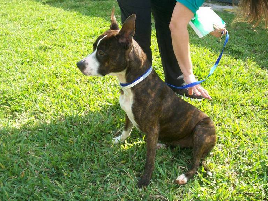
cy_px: 100
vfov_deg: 39.7
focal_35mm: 36
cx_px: 134
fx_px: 279
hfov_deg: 51.4
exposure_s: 1/150
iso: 100
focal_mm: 5.9
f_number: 4.5
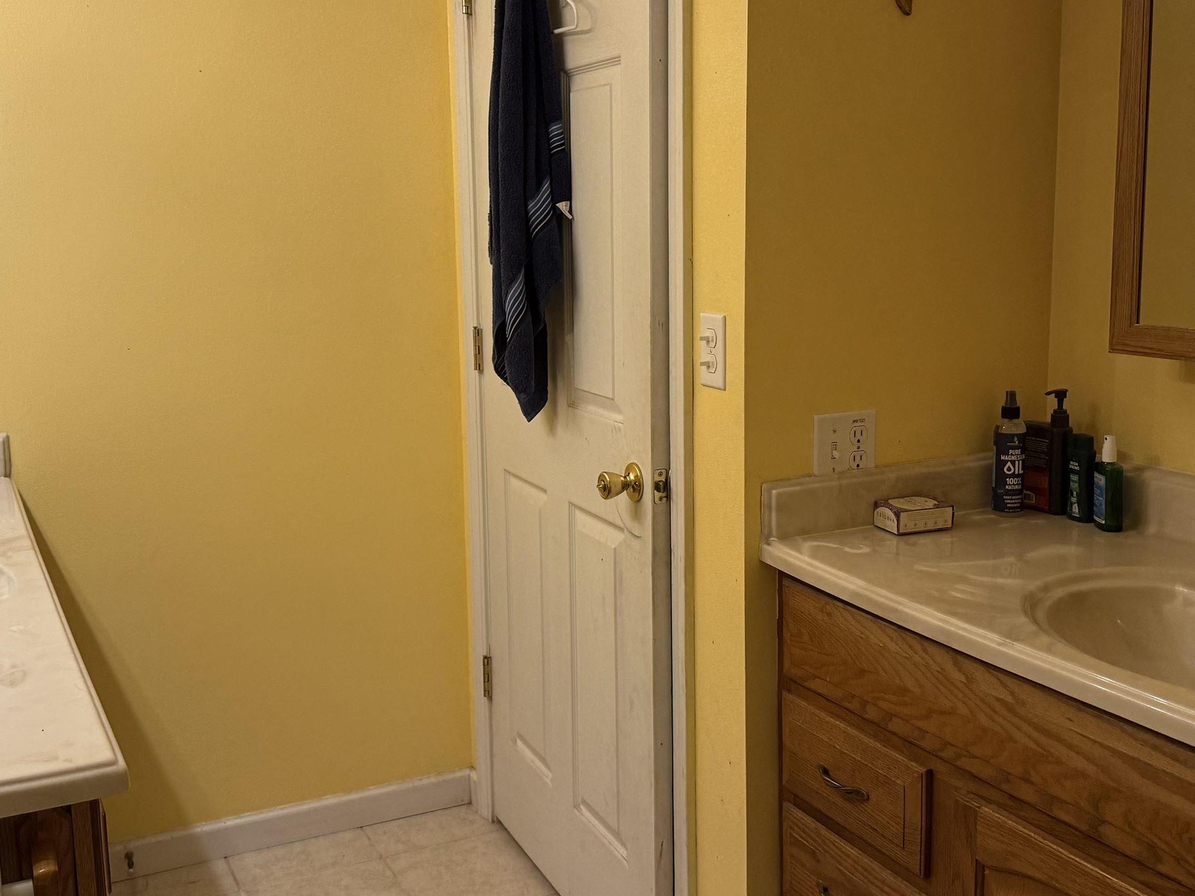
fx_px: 1312
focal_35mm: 38
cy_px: 412
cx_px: 540
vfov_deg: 37.7
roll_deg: +1.4
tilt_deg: -8.9
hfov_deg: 48.9
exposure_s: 1/60
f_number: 1.78
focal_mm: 6.76
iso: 250
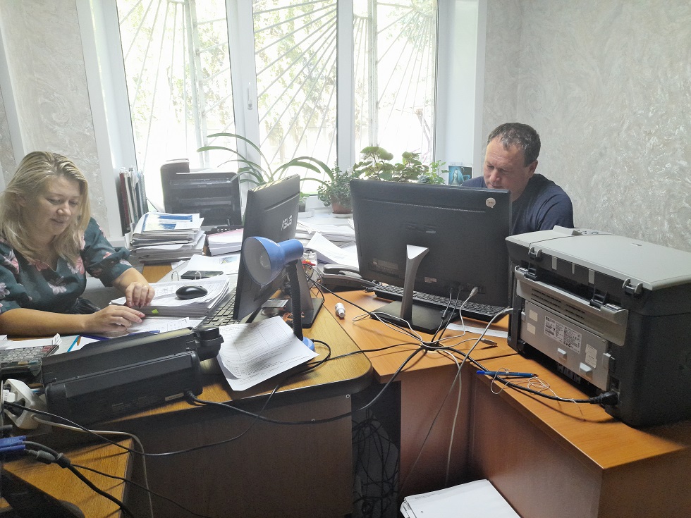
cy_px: 259
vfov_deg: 54.9
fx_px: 499
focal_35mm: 25
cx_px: 346
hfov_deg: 69.4
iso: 160
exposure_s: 1/60
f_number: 2
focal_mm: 4.6
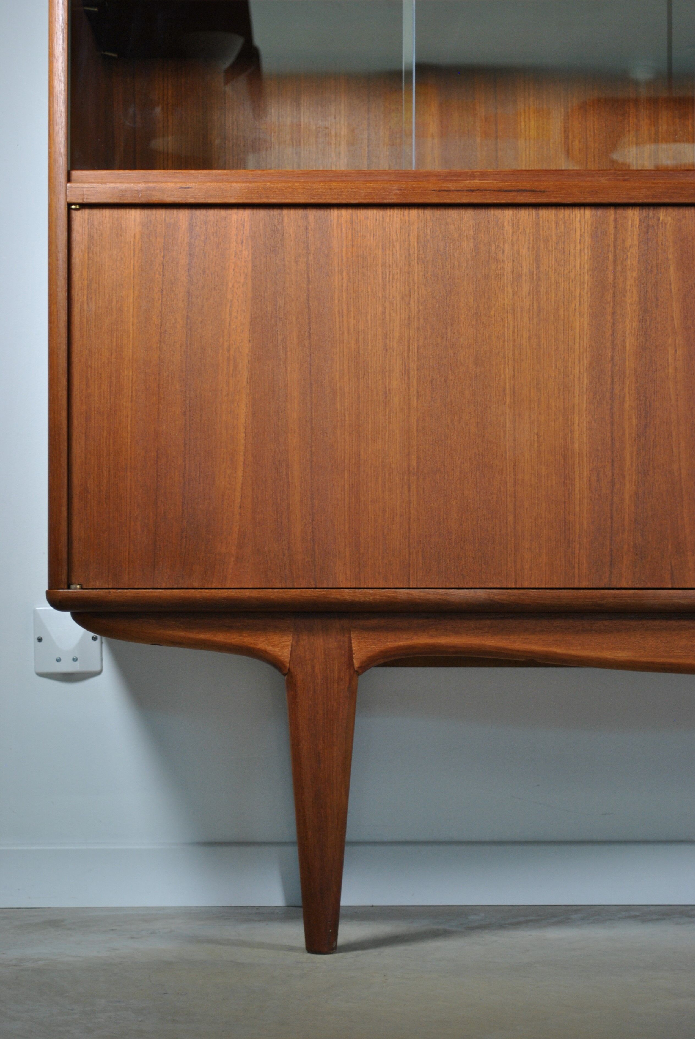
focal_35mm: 82
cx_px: 348
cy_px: 520
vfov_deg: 24.6
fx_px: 2382
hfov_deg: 16.6
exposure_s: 1/30
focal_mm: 55
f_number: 5.6
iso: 320
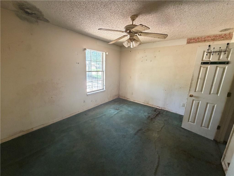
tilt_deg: -11.4
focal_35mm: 14
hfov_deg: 102.1
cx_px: 117
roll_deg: -1.8
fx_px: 95
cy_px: 88
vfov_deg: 85.7
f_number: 2.2
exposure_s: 1/68
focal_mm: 2.22
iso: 320
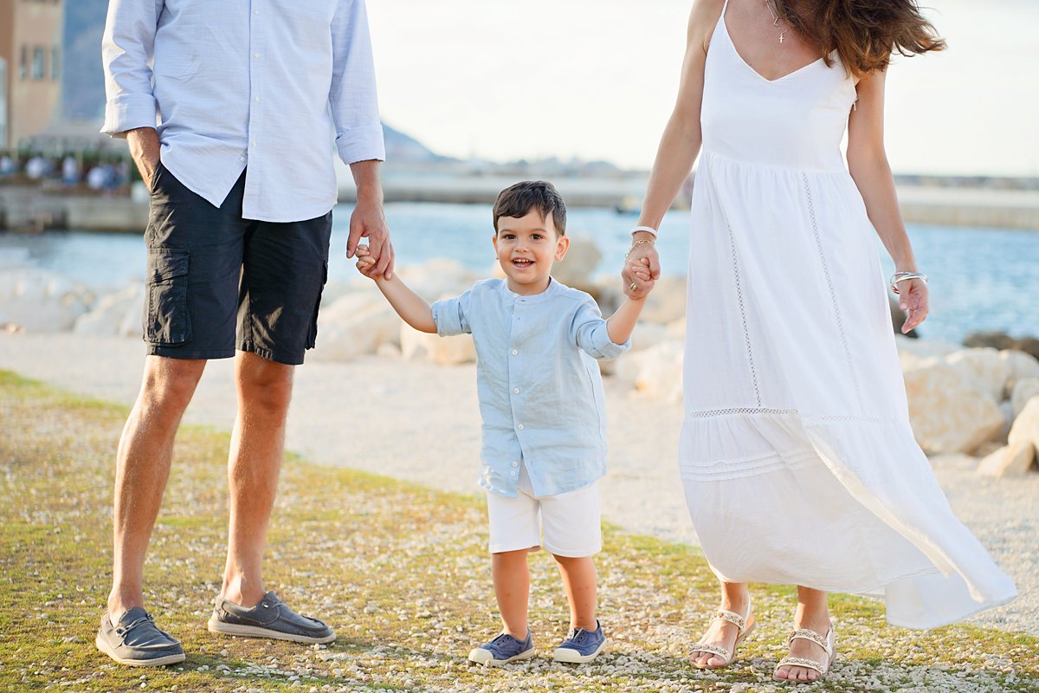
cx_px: 520
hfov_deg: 23.9
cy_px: 346
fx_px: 2453
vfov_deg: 16.1
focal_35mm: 85
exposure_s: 1/200
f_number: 3.2
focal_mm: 85
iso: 200
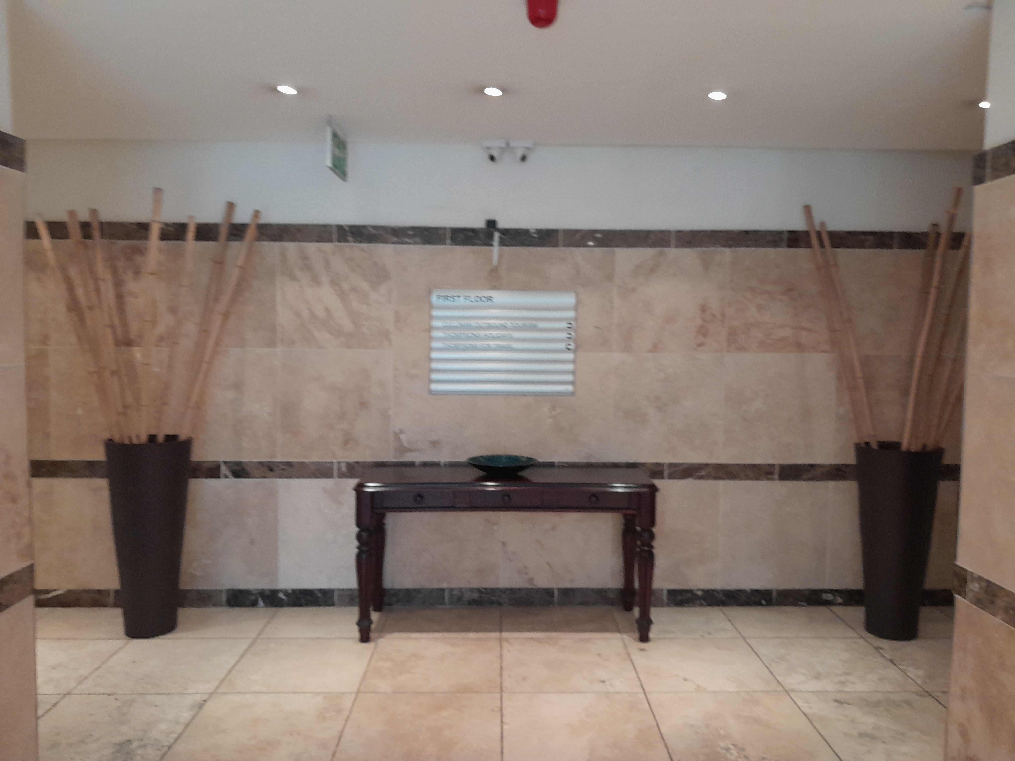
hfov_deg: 65.3
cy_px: 380
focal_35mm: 27
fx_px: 792
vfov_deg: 51.4
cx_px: 508
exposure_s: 1/50
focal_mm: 4
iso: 320
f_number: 1.8
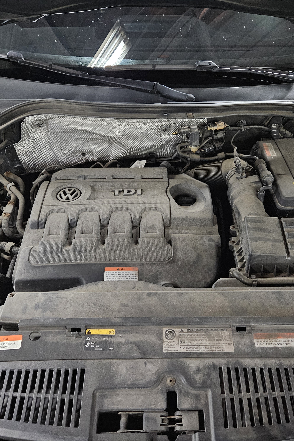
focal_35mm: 32
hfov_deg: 41.0
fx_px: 392
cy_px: 220
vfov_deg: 58.7
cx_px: 168
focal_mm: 5.4
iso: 800
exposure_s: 1/24
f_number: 1.8
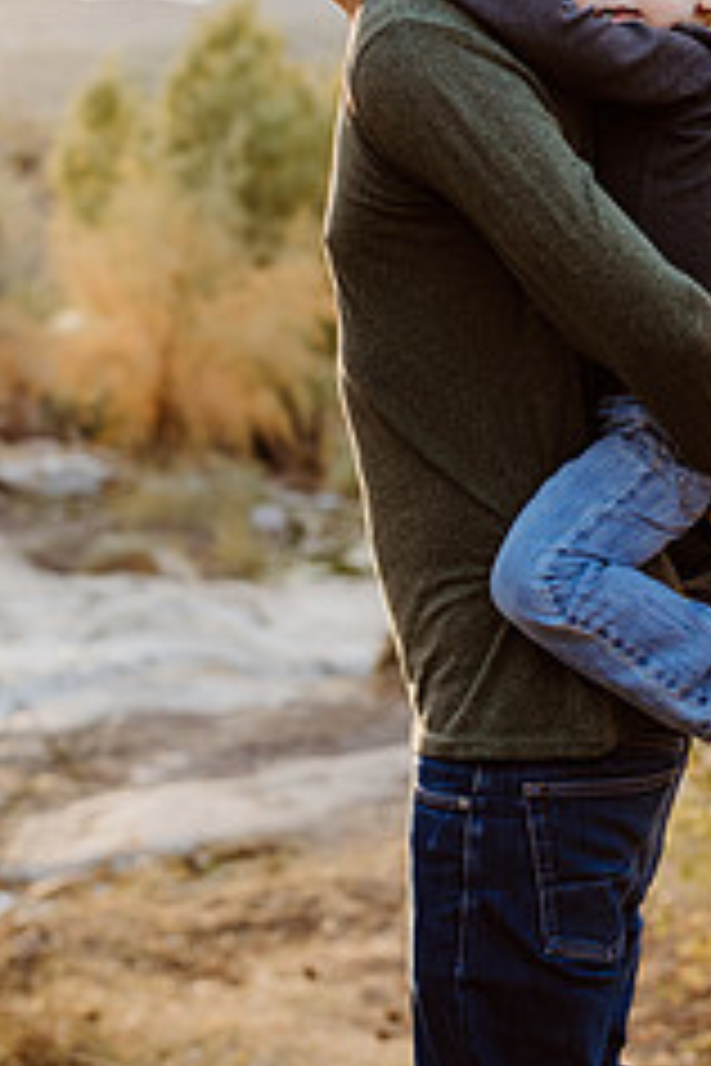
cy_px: 175
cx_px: 554
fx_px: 2814
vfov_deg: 21.1
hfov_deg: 14.3
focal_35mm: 95
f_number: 3.2
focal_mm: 50
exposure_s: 1/500
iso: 400
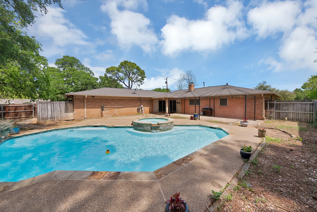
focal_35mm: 12
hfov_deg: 112.6
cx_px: 158
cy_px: 106
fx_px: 106
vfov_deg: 90.1
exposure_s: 1/640
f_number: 8
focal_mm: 12
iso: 640
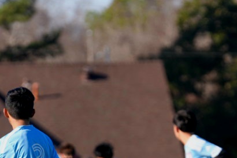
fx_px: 5198
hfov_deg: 2.6
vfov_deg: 1.7
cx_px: 116
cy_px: 163
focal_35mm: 789
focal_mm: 200
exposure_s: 1/500
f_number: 4.5
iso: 100
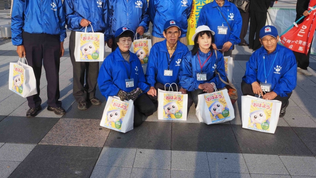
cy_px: 56
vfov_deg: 30.9
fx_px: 318
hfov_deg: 52.7
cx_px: 145
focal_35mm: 38
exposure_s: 1/250
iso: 200
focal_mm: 16
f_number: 7.1
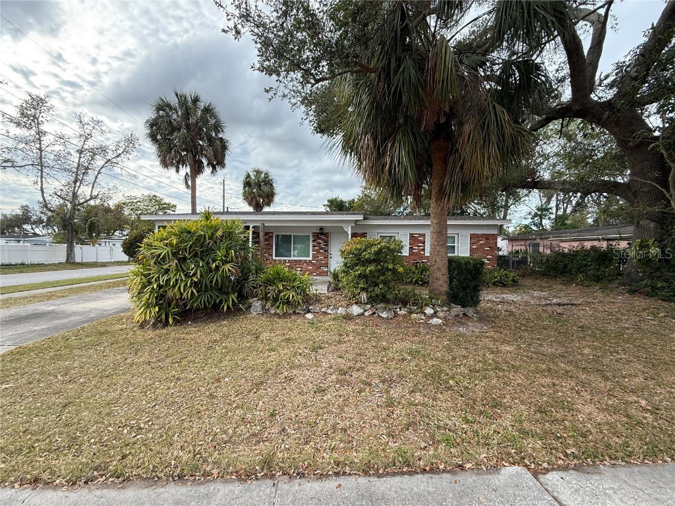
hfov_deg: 102.1
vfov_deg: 85.7
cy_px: 253
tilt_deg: -0.4
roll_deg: -0.7
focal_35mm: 14
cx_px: 338
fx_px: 273
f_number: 2.2
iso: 64
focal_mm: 2.22
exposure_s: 1/403
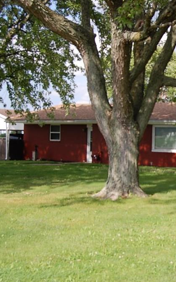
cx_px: 202
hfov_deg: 17.8
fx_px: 537
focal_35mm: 70
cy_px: 142
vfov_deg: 29.4
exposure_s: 1/250
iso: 200
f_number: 8
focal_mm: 30
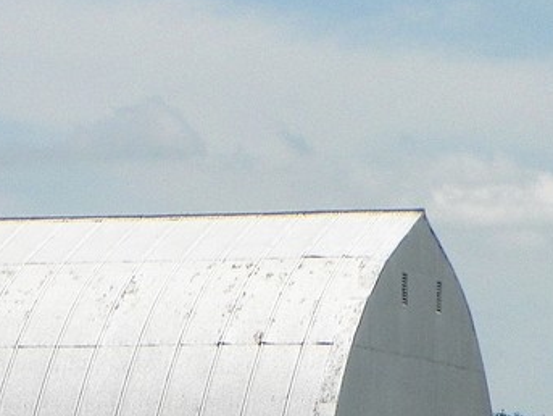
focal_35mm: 348
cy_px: 566
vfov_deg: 4.3
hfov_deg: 5.7
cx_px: -177
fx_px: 5565
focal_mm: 14.7
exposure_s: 1/1000
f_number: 5.6
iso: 64
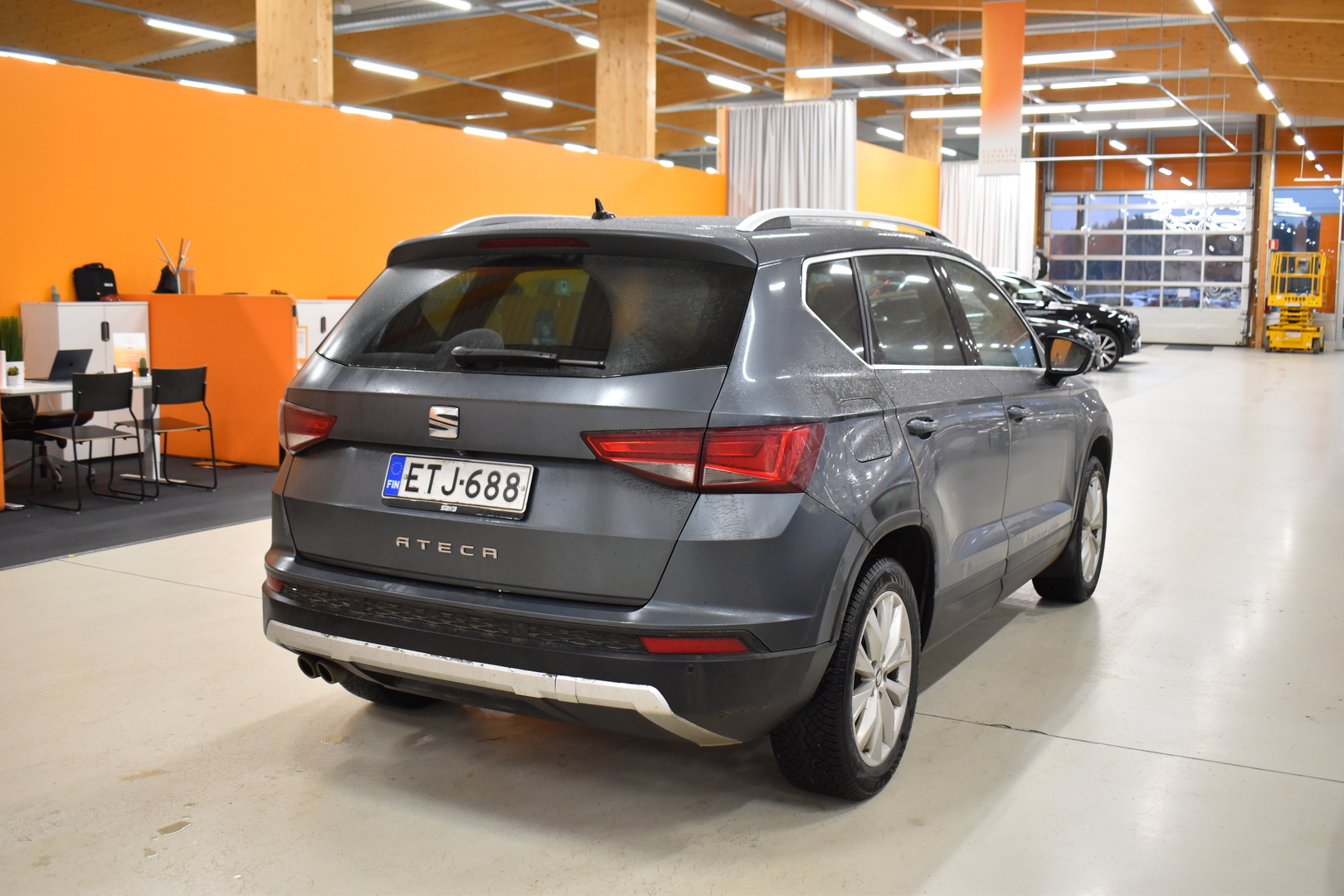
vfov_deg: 38.4
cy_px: 448
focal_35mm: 34
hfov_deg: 55.1
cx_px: 672
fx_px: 1288
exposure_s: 1/60
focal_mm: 23
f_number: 3.8
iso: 1000
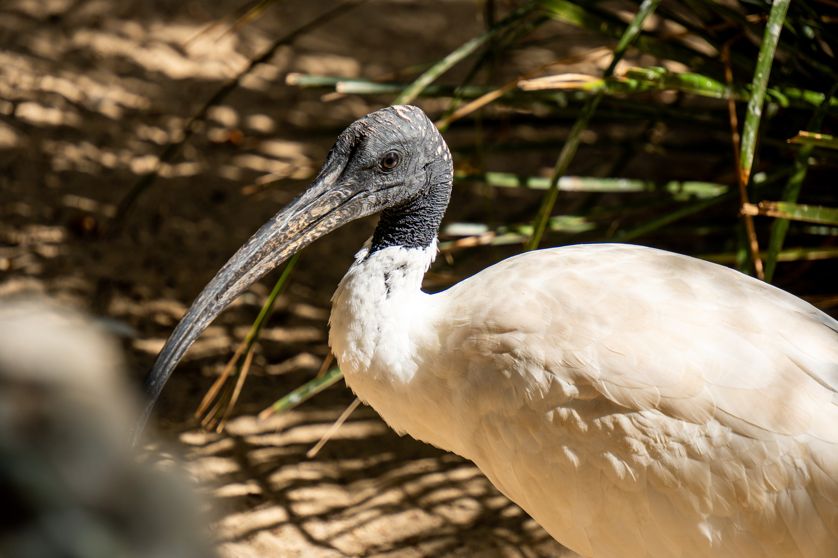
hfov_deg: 10.2
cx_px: 419
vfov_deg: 6.8
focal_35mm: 202
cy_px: 279
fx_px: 4713
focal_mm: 135
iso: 100
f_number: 5.6
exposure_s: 1/320
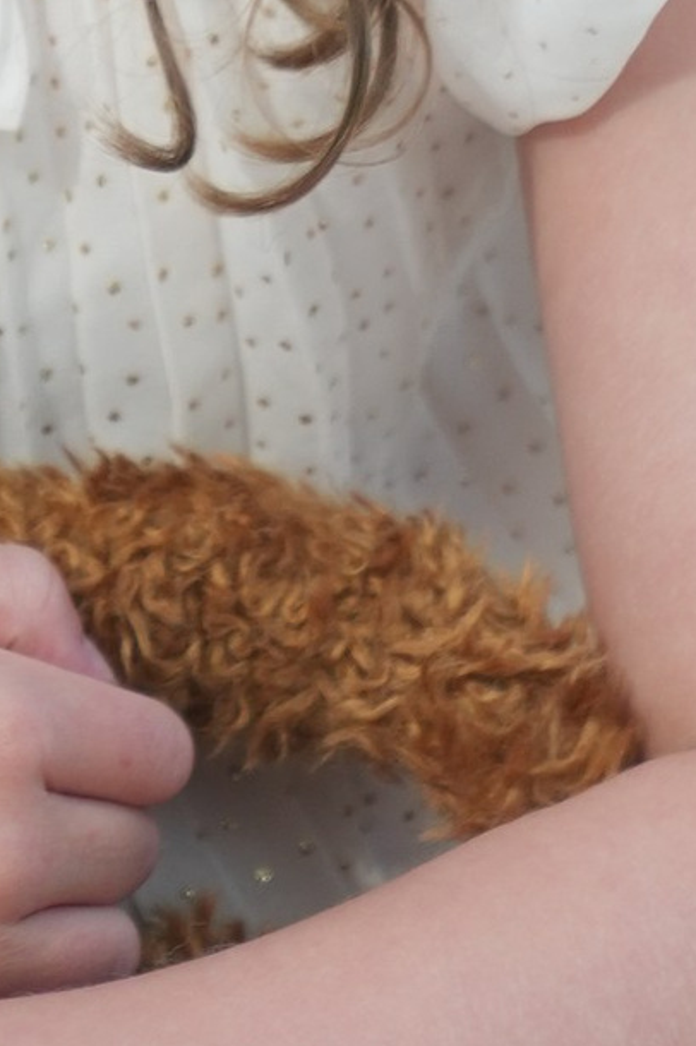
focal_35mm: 441
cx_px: -290
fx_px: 12803
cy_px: -741
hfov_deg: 3.1
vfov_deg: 4.6
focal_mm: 70
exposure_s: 1/250
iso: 400
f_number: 2.8
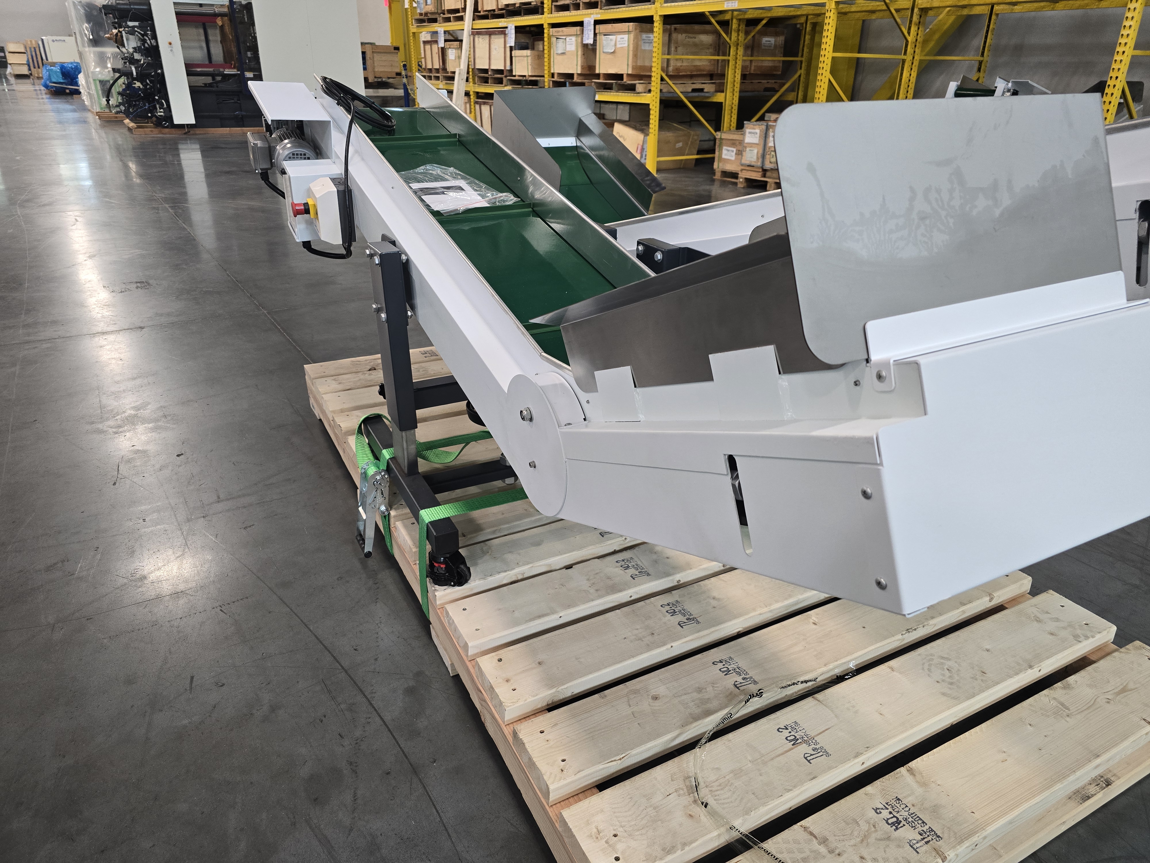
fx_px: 764
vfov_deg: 58.9
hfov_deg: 73.9
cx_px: 575
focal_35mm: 23
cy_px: 432
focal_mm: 6.3
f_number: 1.7
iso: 200
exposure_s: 1/120
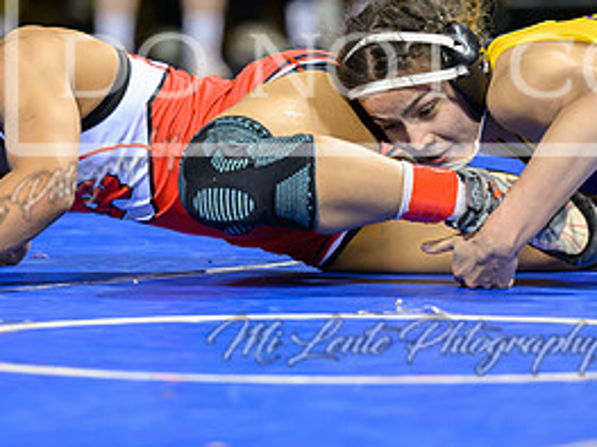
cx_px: 367
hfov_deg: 5.3
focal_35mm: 376
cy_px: 68
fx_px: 6482
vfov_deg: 3.9
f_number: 2.8
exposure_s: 1/800
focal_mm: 165
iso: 3200
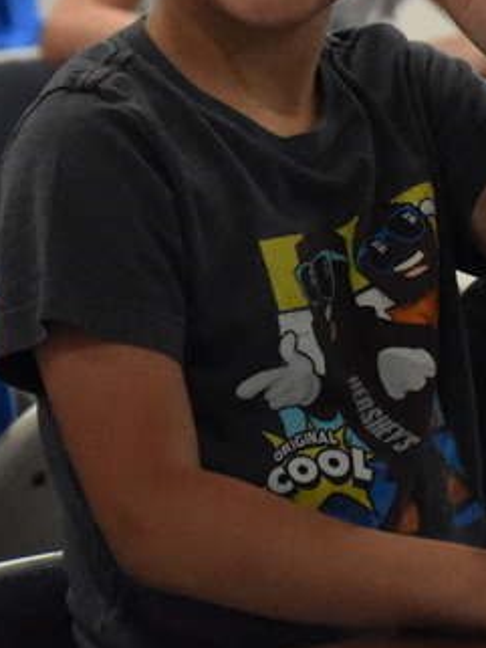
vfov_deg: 4.3
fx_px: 8605
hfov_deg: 3.2
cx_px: 472
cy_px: 17
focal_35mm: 460
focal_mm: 100
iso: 6400
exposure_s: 1/320
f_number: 5.6
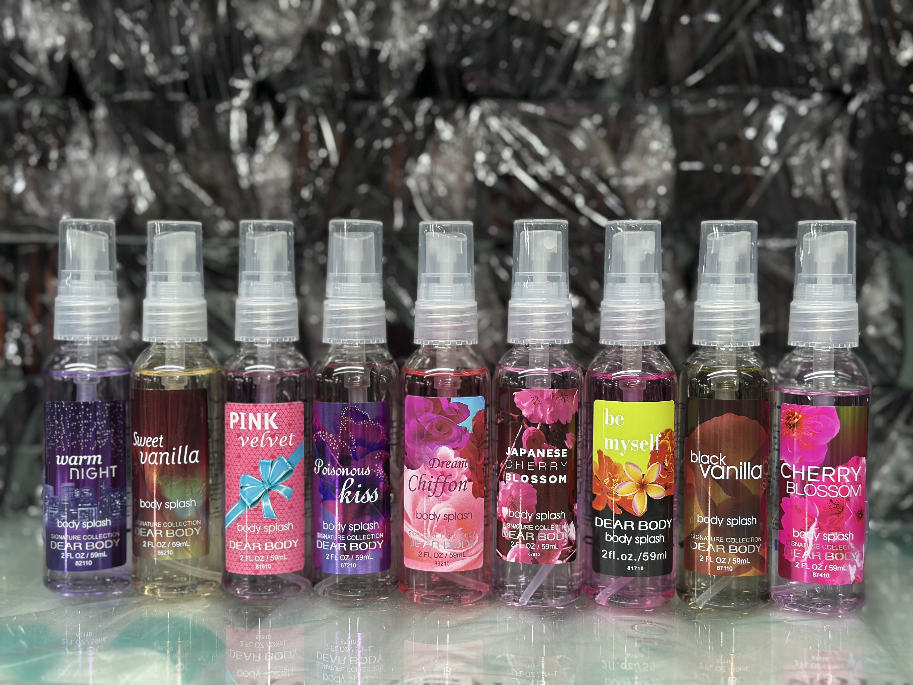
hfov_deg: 39.7
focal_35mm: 48
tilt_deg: -4.7
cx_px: 456
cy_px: 342
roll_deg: +0.0
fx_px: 1266
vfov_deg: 30.3
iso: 80
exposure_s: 1/100
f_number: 1.78
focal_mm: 6.86
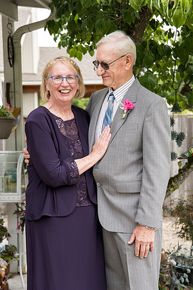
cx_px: 96
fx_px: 563
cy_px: 145
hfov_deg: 19.5
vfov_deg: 28.8
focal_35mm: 70
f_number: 5
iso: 400
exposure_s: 1/500
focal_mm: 70
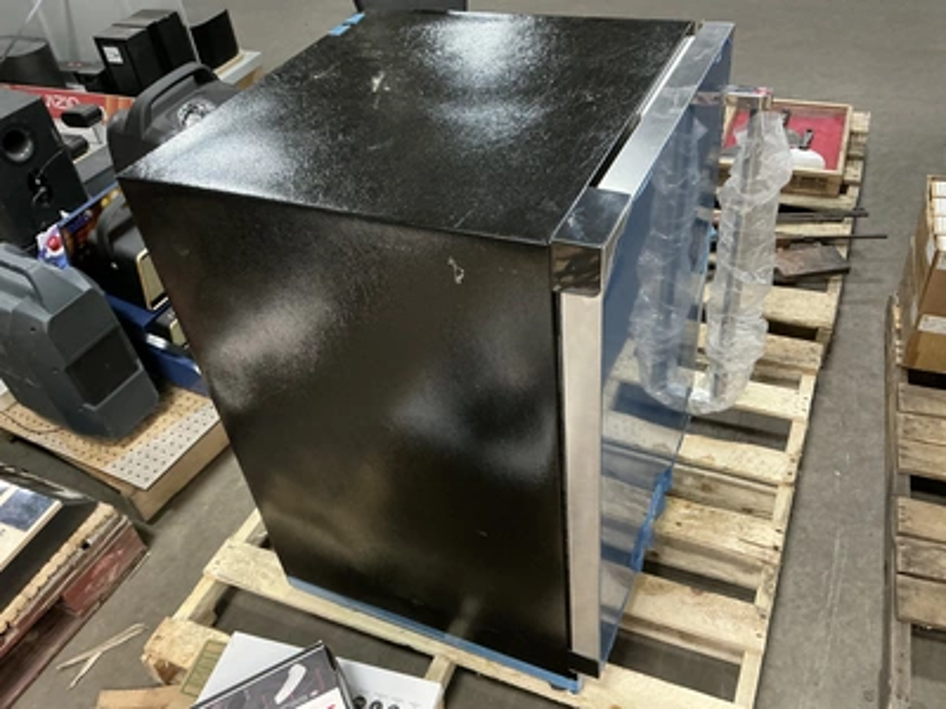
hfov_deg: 63.4
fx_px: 765
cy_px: 354
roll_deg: +7.8
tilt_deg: -40.5
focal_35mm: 28
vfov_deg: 49.7
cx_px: 473
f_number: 1.8
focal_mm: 3
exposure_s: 1/40
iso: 250
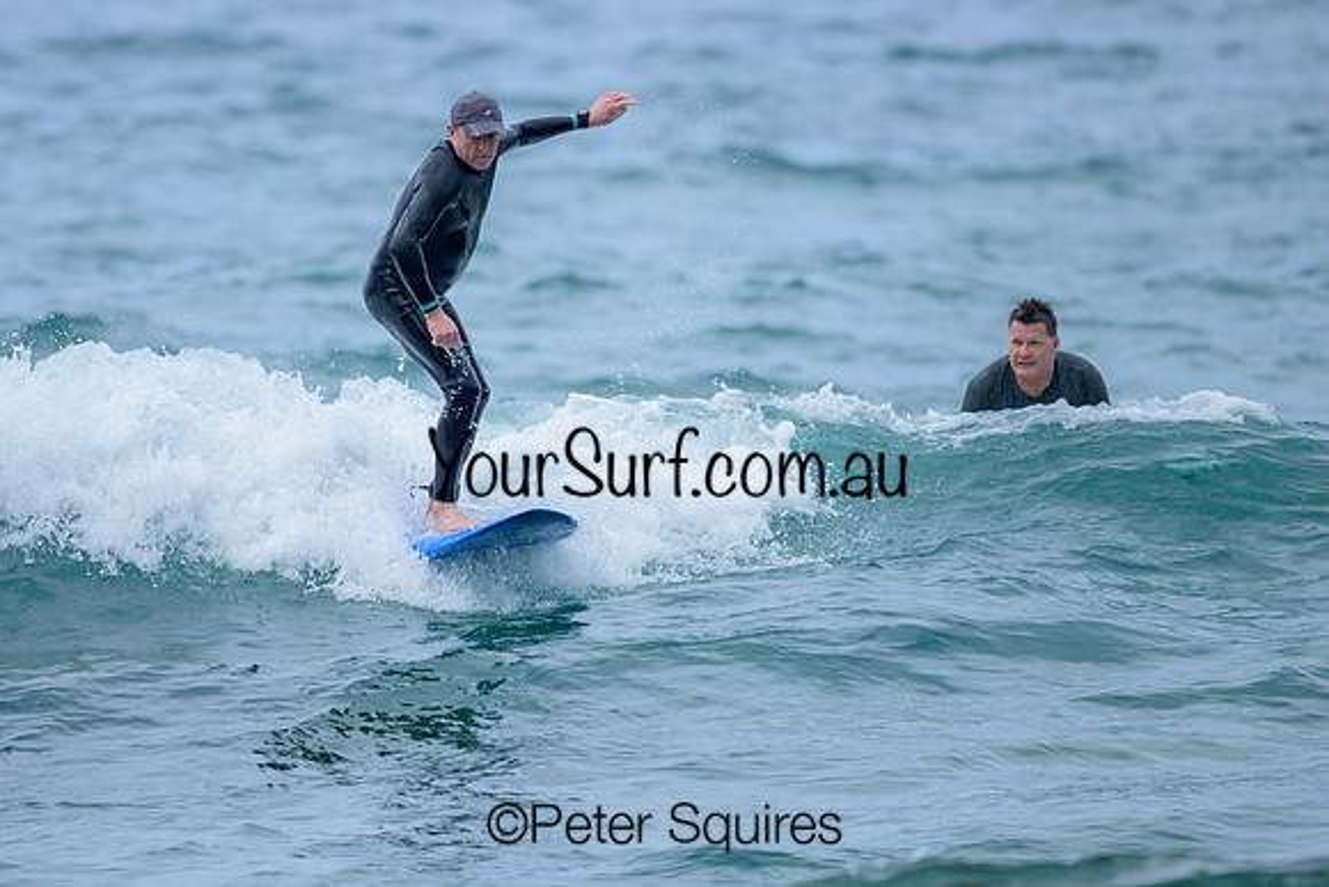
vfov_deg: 1.4
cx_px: 527
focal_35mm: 965
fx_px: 35629
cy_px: 353
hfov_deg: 2.1
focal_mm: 800
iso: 320
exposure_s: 1/2000
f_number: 6.3
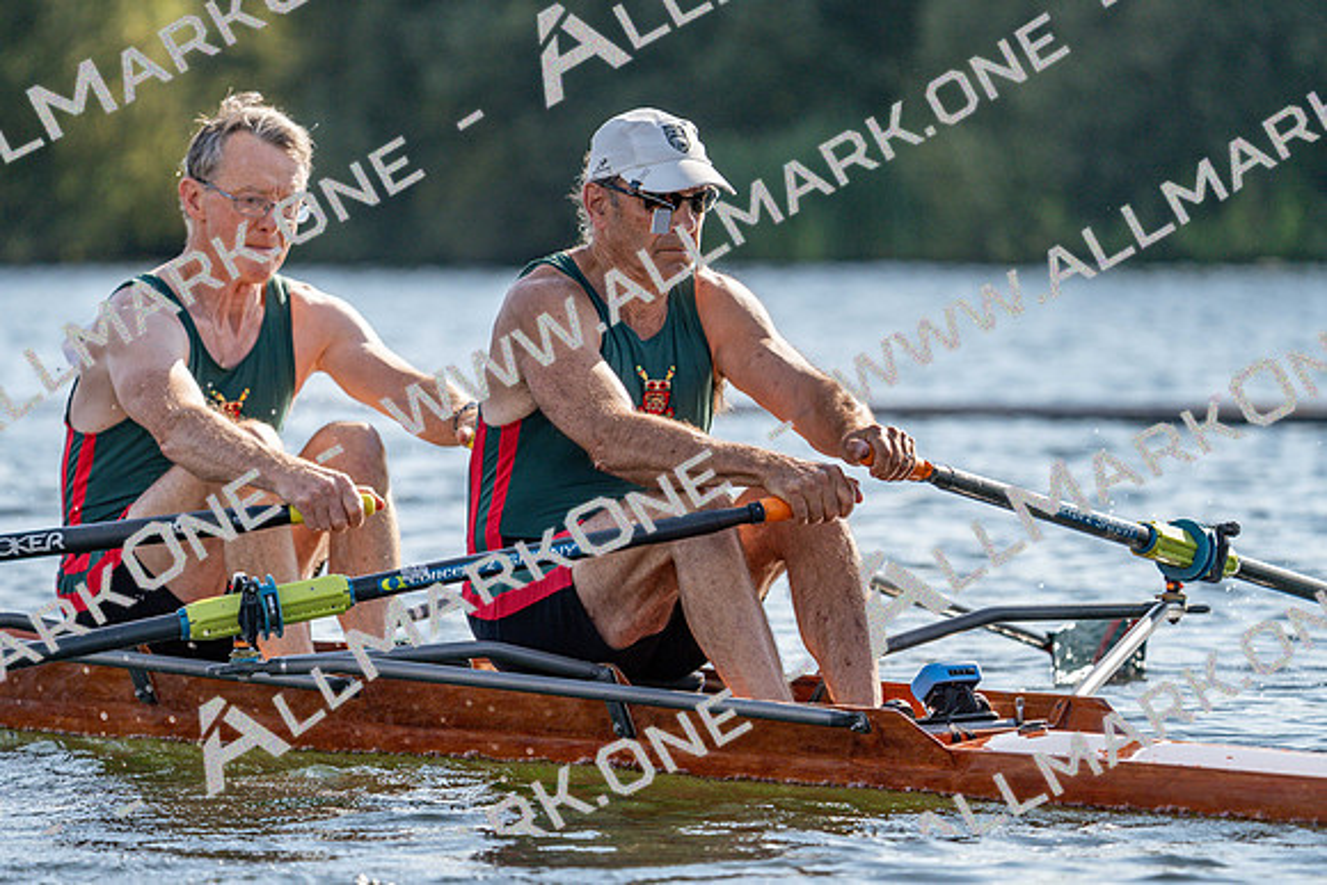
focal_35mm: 300
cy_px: 442
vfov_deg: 4.6
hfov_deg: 6.9
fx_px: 11060
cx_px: 664
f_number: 6.3
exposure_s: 1/1600
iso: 320
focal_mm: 300
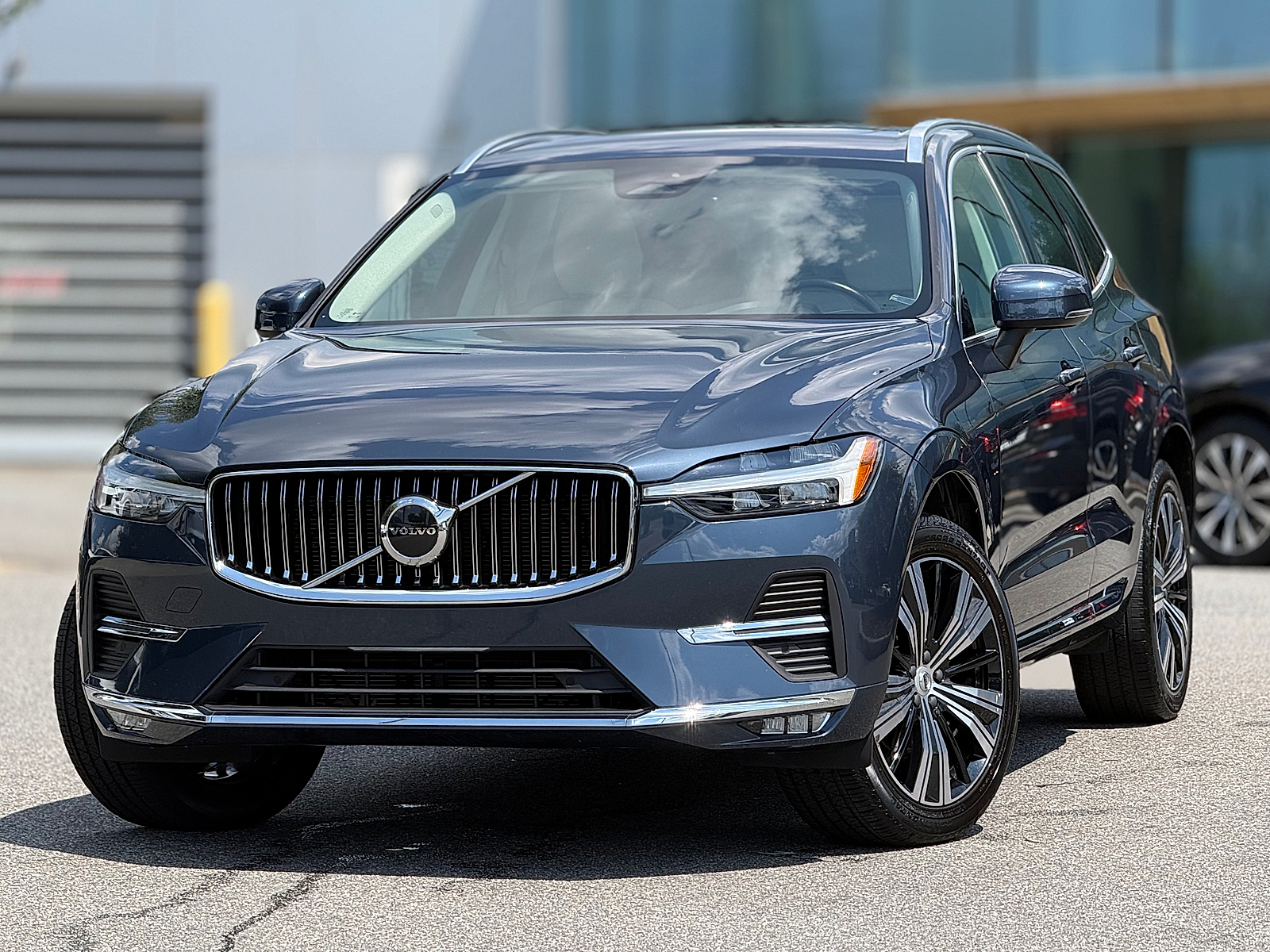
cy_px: 476
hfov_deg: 16.4
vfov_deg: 12.3
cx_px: 635
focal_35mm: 120
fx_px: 4403
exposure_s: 1/840
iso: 50
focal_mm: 15.66
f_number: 2.8
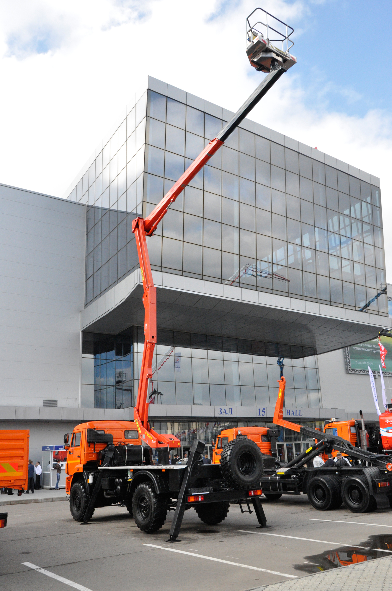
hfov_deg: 41.6
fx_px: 516
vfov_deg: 59.6
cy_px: 296
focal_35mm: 32
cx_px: 196
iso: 1600
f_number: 14
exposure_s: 1/800
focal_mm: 21
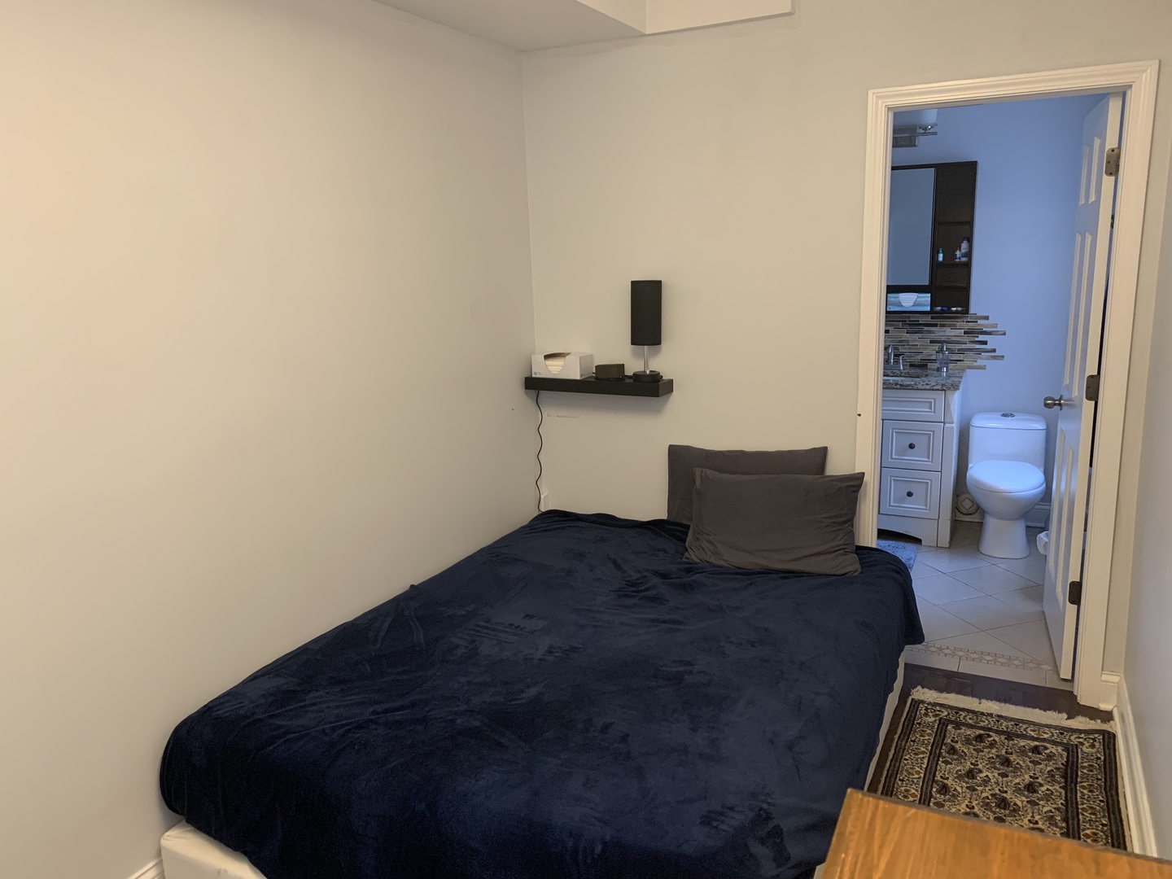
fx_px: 880
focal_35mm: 26
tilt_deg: -12.7
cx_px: 586
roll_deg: +1.9
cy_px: 440
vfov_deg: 53.1
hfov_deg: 67.3
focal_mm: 4.25
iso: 250
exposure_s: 1/60
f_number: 1.8
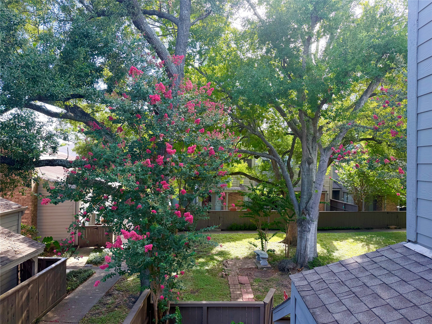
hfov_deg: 71.6
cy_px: 162
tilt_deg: +0.0
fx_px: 300
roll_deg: -1.2
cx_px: 216
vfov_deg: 56.8
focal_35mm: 24
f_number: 1.78
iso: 80
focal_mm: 6.76
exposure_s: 1/222
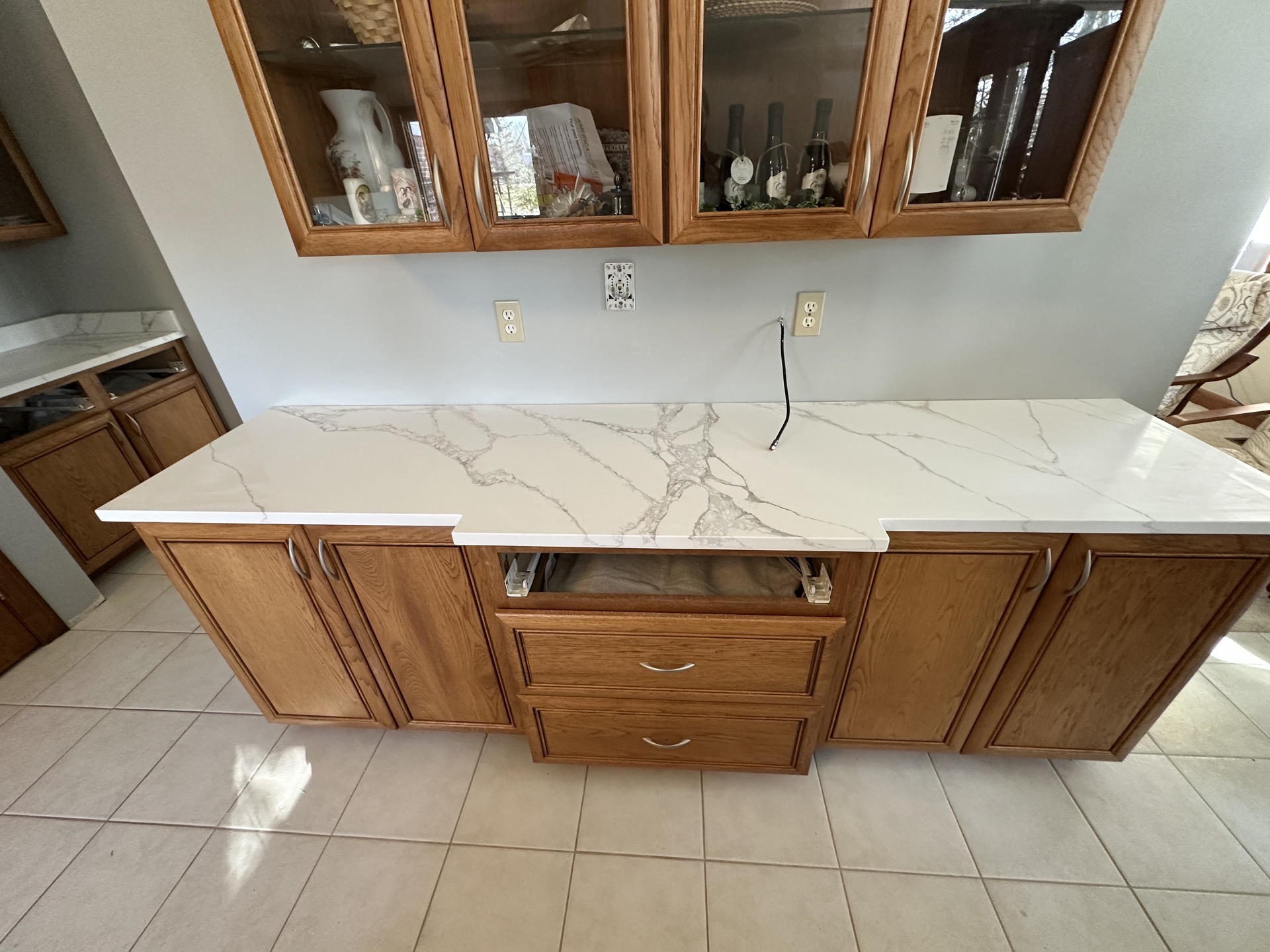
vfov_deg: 85.7
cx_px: 635
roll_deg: +3.0
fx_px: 514
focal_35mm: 14
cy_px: 476
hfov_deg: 102.1
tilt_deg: -31.0
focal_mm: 2.22
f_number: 2.2
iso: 250
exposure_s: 1/60
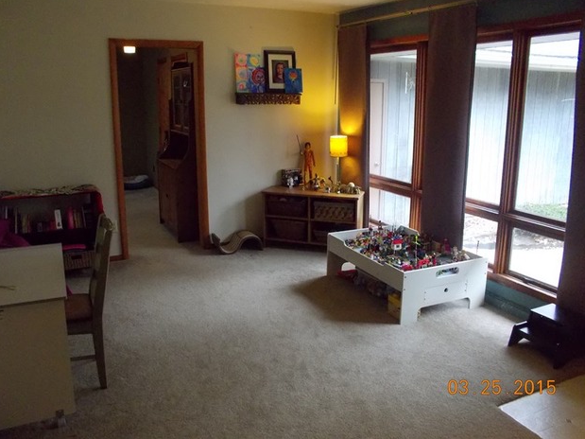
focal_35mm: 30
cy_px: 214
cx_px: 284
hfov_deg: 60.0
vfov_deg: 46.8
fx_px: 507
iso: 400
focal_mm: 4.1
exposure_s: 1/25
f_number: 3.3
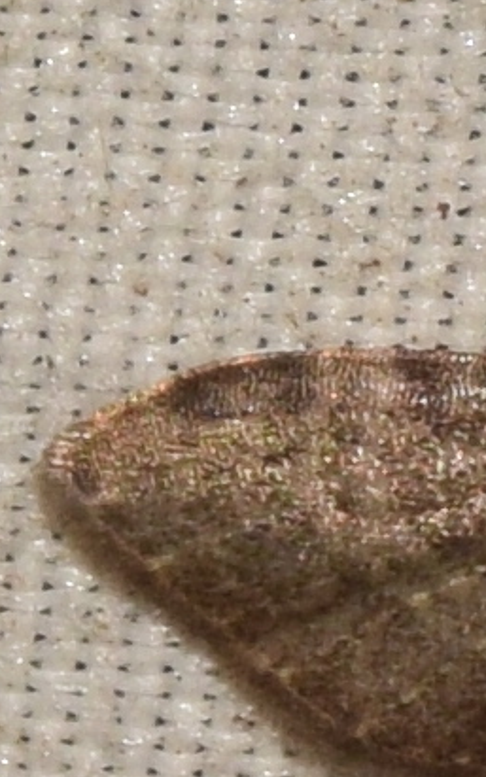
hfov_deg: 2.0
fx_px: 14130
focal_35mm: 667
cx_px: 1189
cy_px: 467
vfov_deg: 3.2
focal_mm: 140
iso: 200
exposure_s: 1/160
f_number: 14
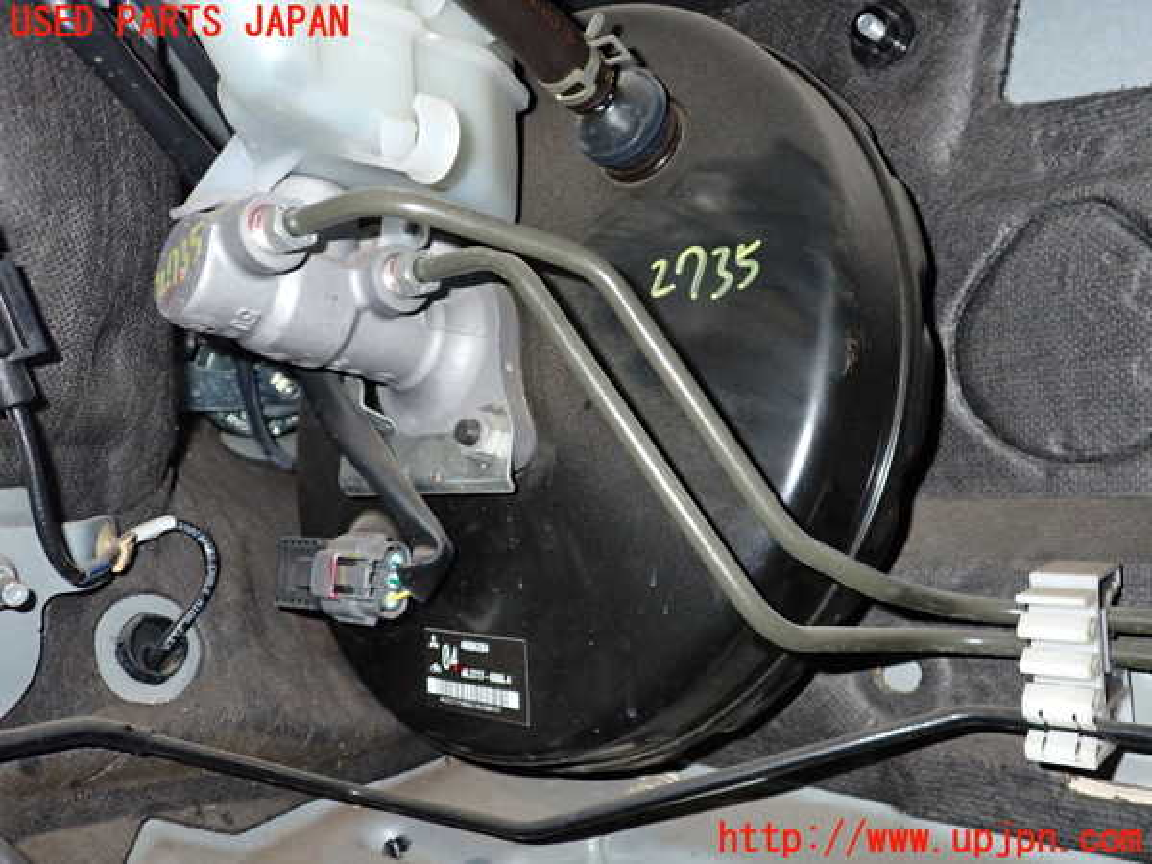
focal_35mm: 30
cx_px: 576
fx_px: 998
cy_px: 432
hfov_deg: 60.0
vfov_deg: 46.8
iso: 400
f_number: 6.3
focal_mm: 5.4
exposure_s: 1/30
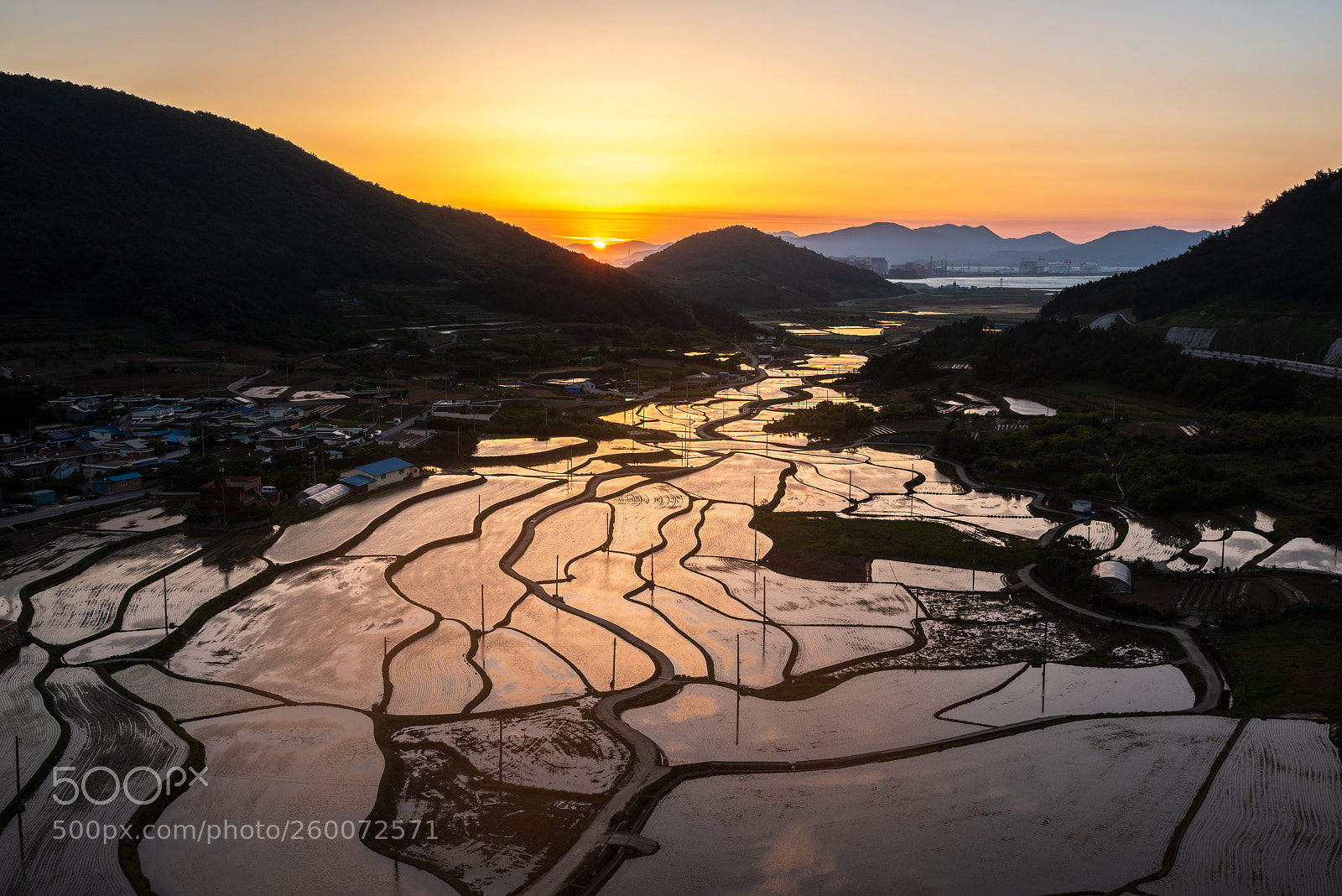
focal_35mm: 38
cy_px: 448
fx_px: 1417
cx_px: 671
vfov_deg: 35.1
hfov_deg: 50.7
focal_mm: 38
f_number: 14
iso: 160
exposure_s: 1/20
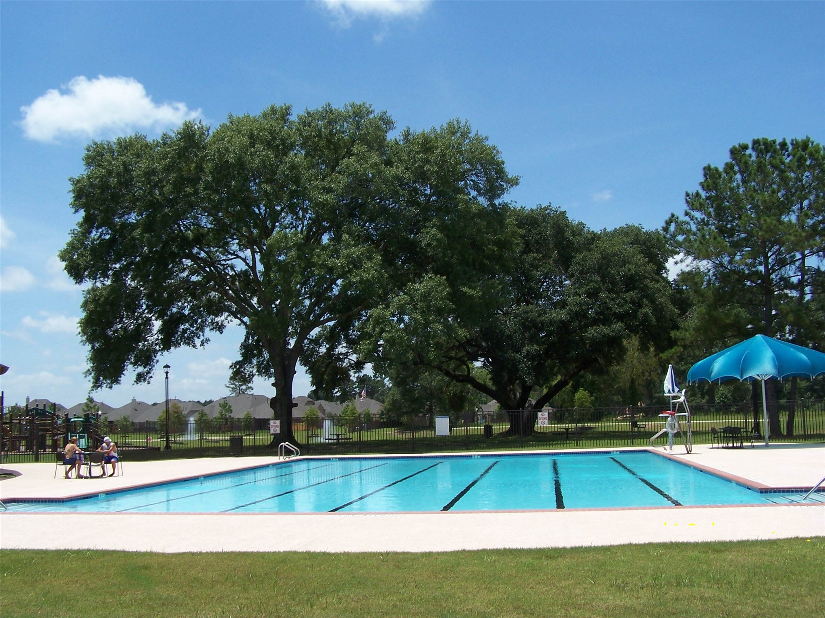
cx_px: 412
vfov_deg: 37.7
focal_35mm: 38
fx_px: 906
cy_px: 309
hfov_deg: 49.0
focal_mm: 6.3
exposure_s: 1/1000
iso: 80
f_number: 4
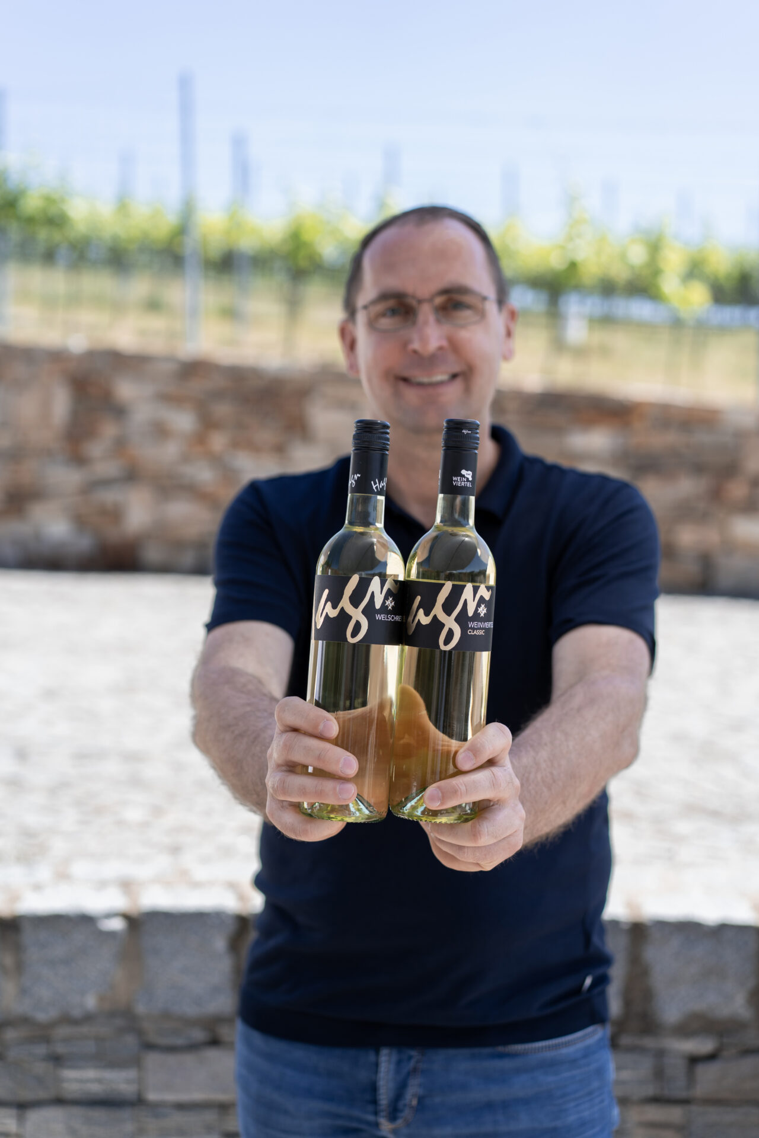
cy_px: 569
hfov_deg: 24.6
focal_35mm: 55
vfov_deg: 36.2
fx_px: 1739
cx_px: 380
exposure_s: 1/800
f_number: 2.8
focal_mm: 55
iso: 160
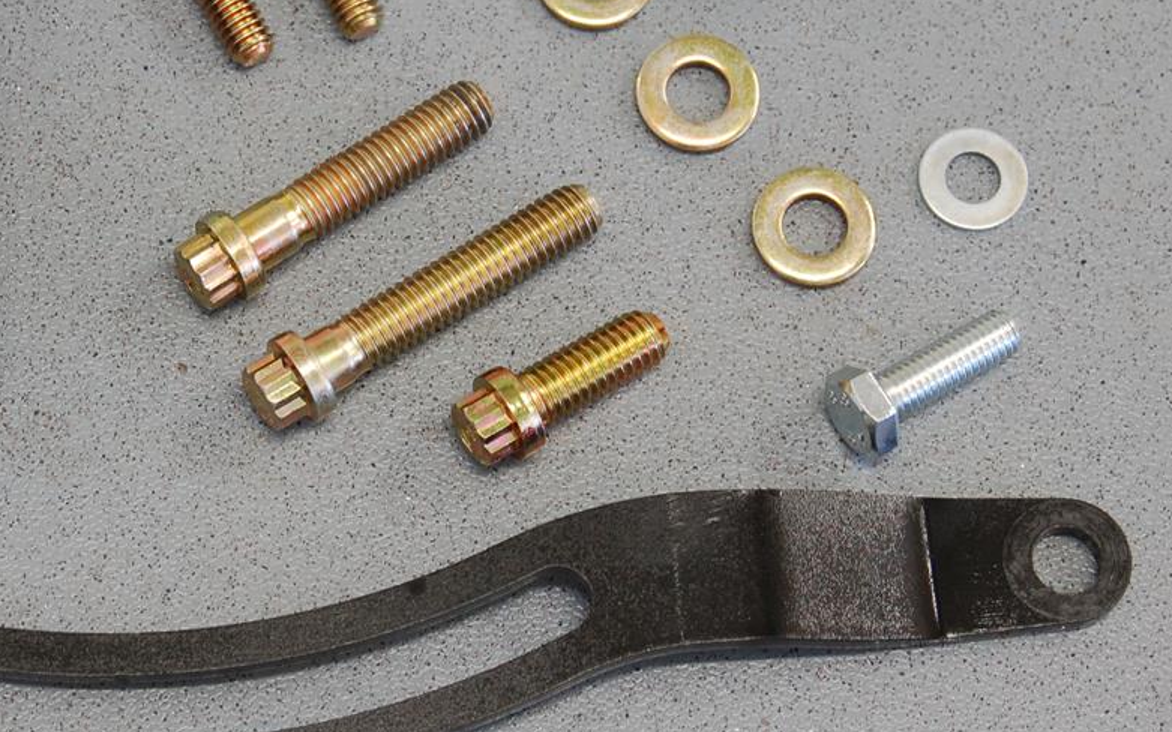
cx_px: 332
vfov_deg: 9.4
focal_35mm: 140
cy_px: 284
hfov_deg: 14.9
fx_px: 4471
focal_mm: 62
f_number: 7.1
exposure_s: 1/6
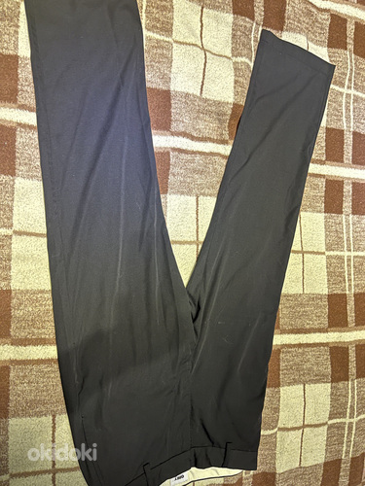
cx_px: 182
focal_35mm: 26
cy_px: 243
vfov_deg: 67.3
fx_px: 366
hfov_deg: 53.1
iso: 1000
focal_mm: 5.1
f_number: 1.6
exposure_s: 1/20
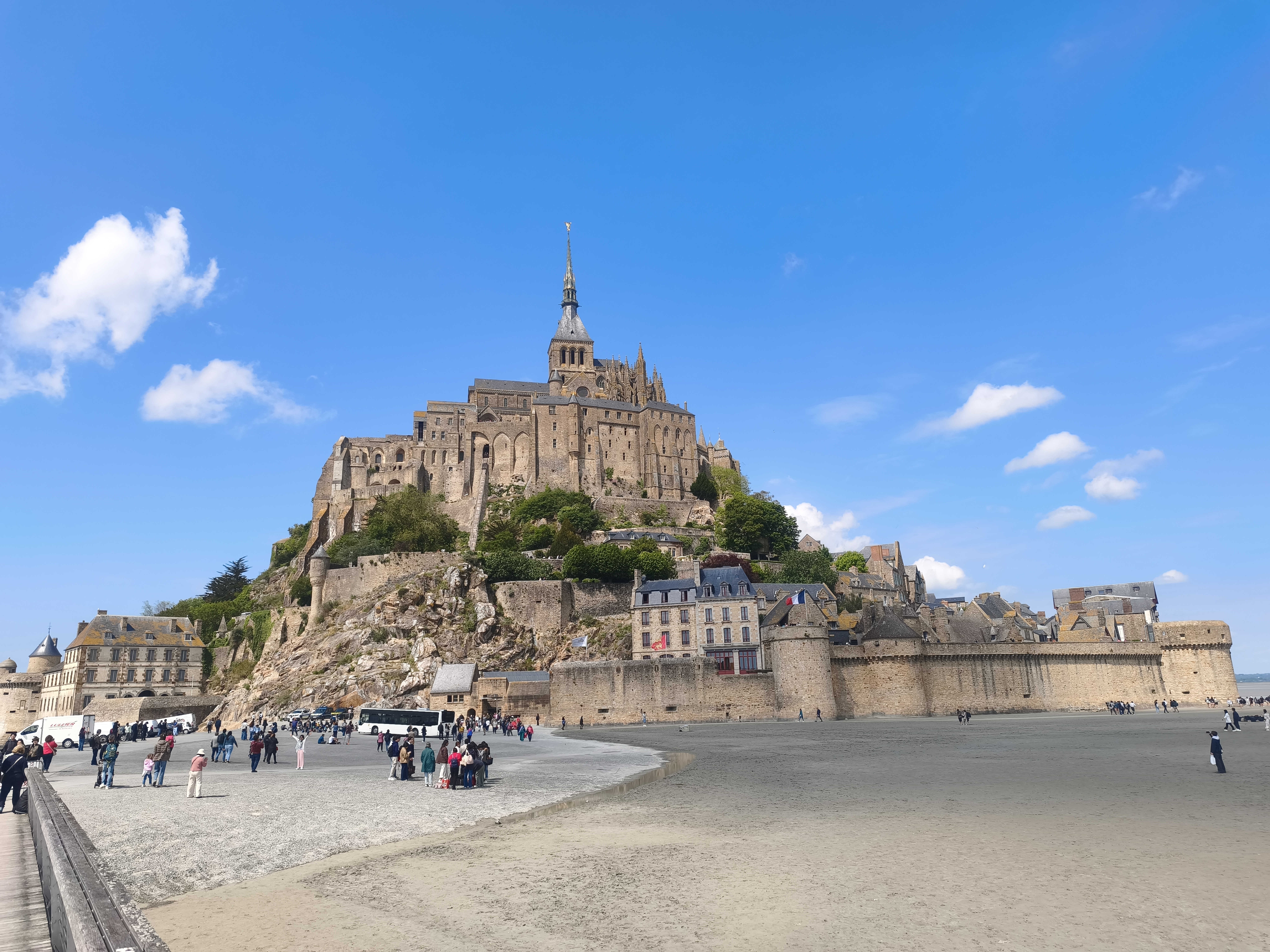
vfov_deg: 58.9
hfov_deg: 73.9
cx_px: 635
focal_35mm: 23
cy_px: 476
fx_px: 844
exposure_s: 1/2083
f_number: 1.62
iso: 50
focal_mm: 6.45
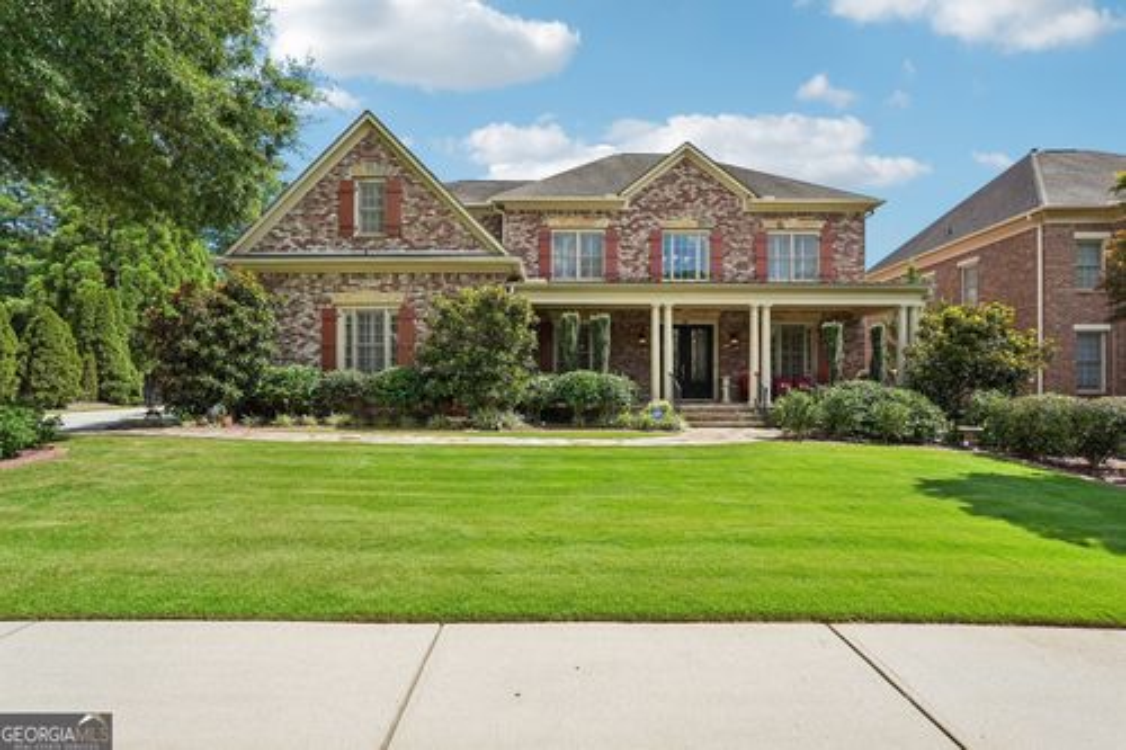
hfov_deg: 96.8
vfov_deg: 73.7
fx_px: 500
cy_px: 375
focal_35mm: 16
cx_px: 563
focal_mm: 16
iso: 800
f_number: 8
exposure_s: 1/2000
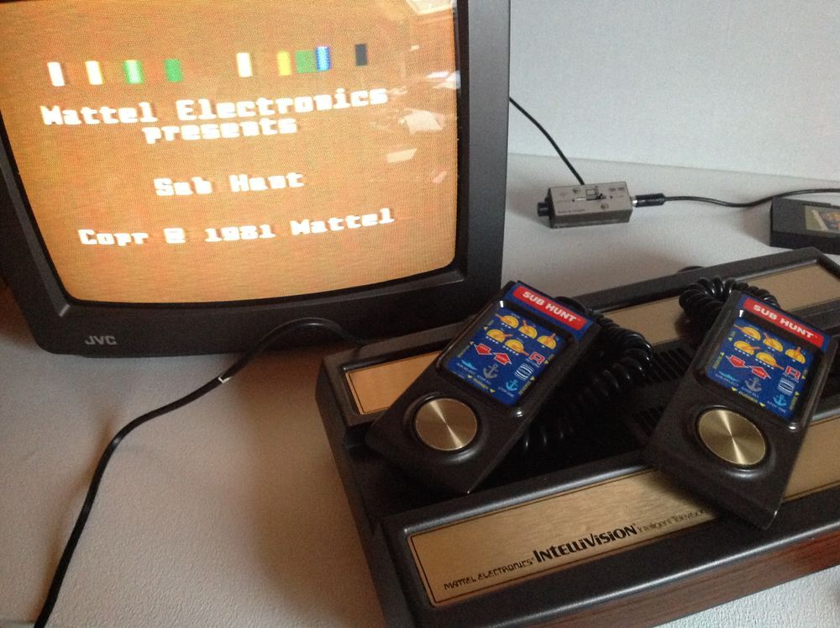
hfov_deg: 52.7
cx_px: 420
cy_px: 314
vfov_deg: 40.6
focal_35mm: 35
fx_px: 848
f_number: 2.4
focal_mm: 4.28
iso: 640
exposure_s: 1/15
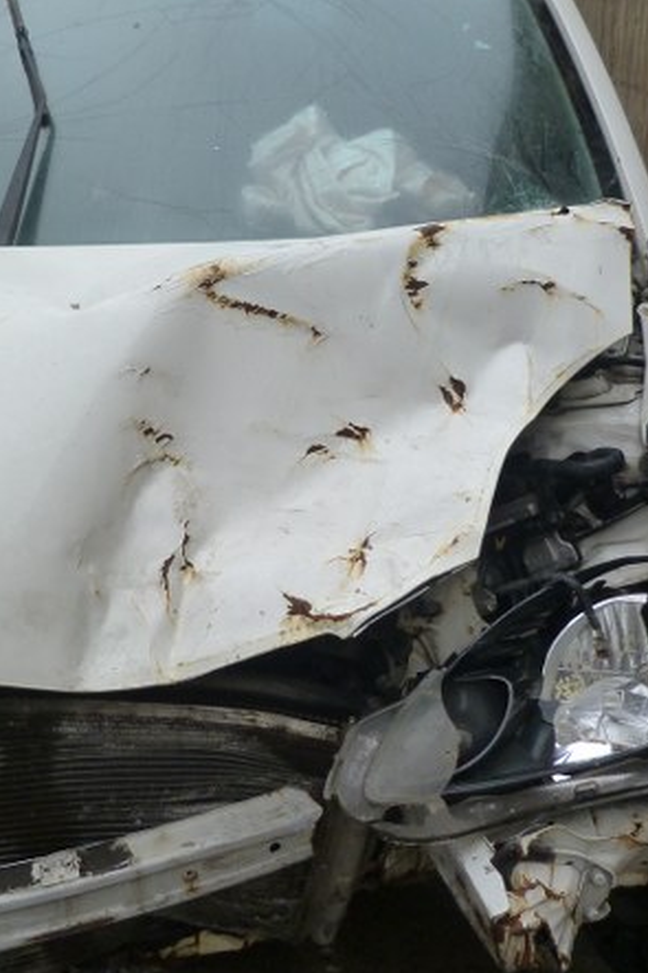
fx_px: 1270
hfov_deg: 28.5
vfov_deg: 41.9
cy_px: 477
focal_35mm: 47
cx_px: 242
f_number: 3.2
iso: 125
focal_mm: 4.5
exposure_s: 1/100
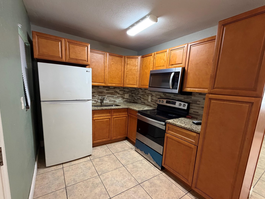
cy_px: 107
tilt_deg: -10.2
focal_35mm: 16
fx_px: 122
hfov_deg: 94.5
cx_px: 132
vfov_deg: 78.0
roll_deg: -3.8
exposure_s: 1/60
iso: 400
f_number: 2.2
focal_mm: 2.22
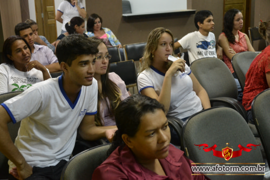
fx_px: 360
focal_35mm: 48
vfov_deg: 28.1
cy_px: 90
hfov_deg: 41.1
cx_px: 135
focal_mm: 32
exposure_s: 1/60
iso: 2000
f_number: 4.2
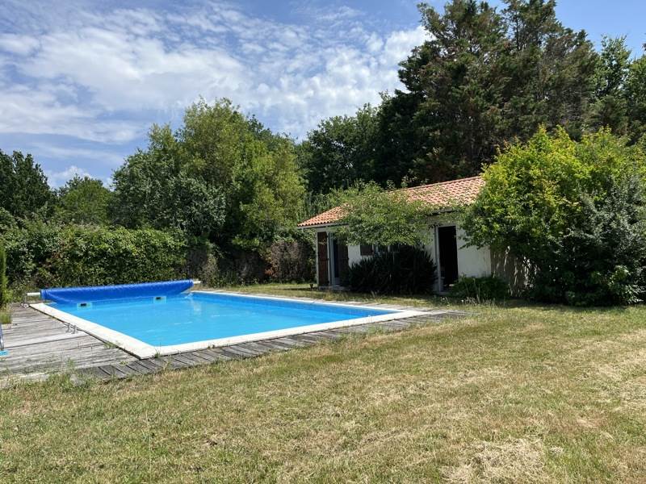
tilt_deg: +0.8
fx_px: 485
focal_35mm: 26
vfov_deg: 53.1
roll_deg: +1.7
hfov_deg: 67.3
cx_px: 323
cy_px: 242
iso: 50
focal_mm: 5.1
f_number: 1.6
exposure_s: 1/3049
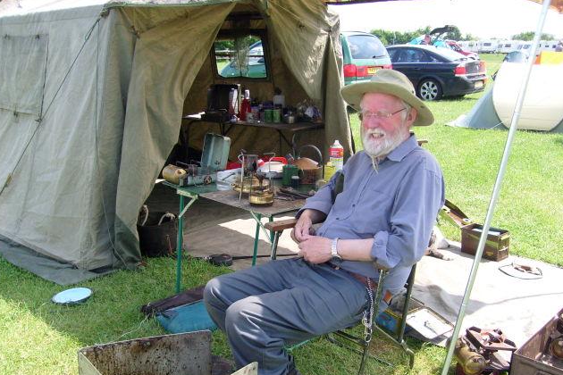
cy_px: 212
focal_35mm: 37
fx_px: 579
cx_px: 279
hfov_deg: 51.9
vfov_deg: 35.9
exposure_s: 1/90
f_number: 7.1
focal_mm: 5.8
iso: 80
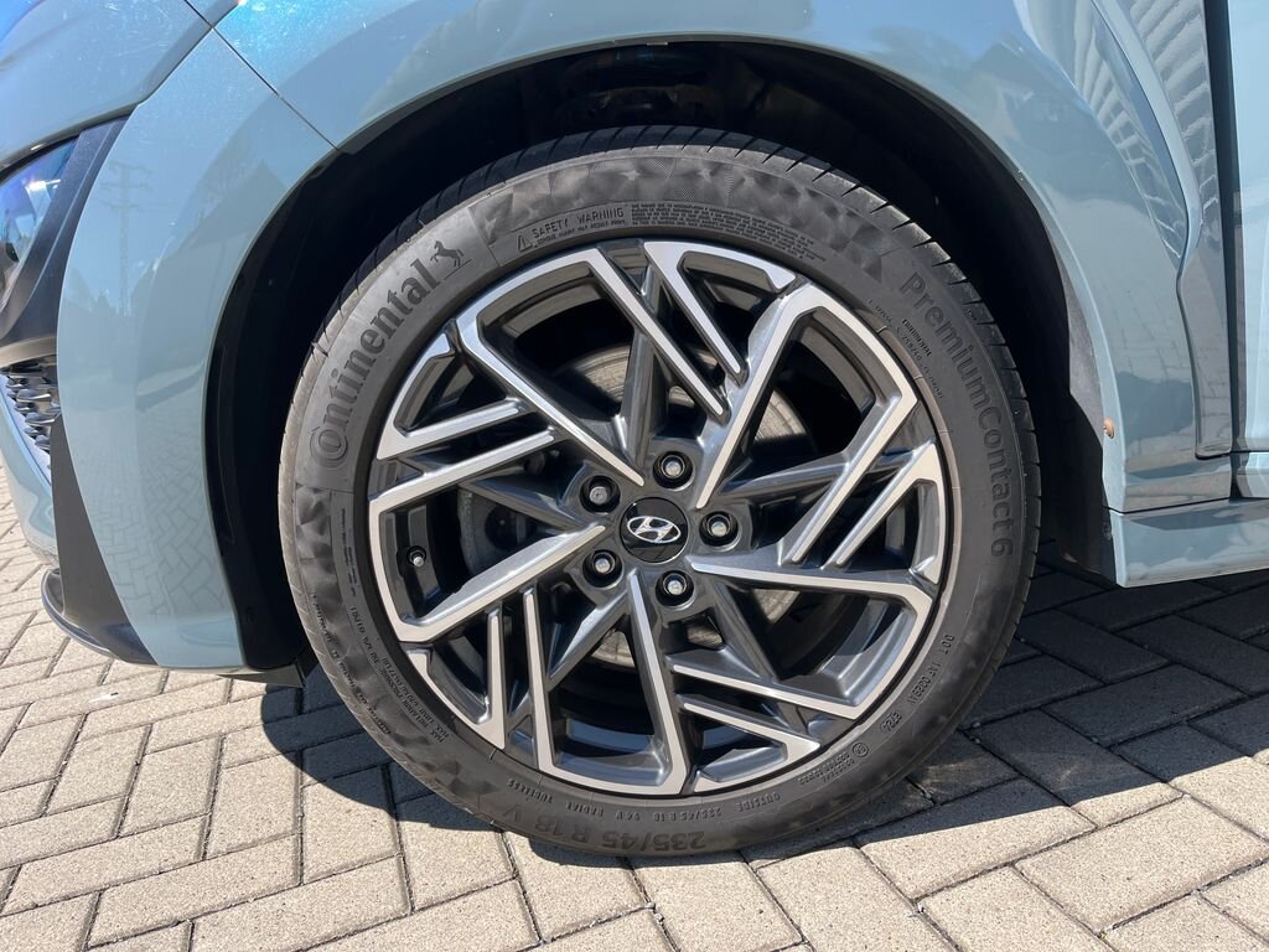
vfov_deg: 53.1
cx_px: 634
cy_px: 476
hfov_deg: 67.3
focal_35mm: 26
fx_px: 953
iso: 50
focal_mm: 5.1
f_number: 1.6
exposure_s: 1/975
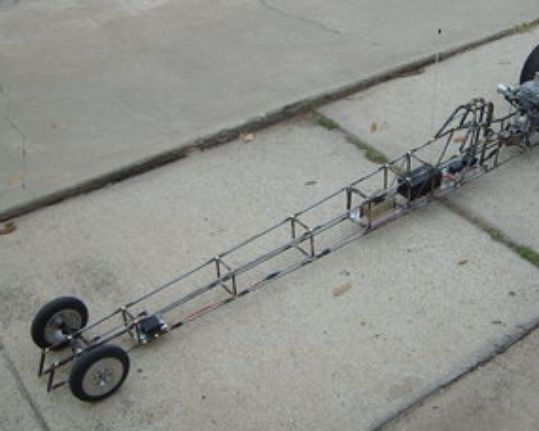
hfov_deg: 38.3
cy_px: 174
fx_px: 766
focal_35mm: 48
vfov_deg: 31.4
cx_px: 359
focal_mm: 5.8
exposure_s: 1/180
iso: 50
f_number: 7.1
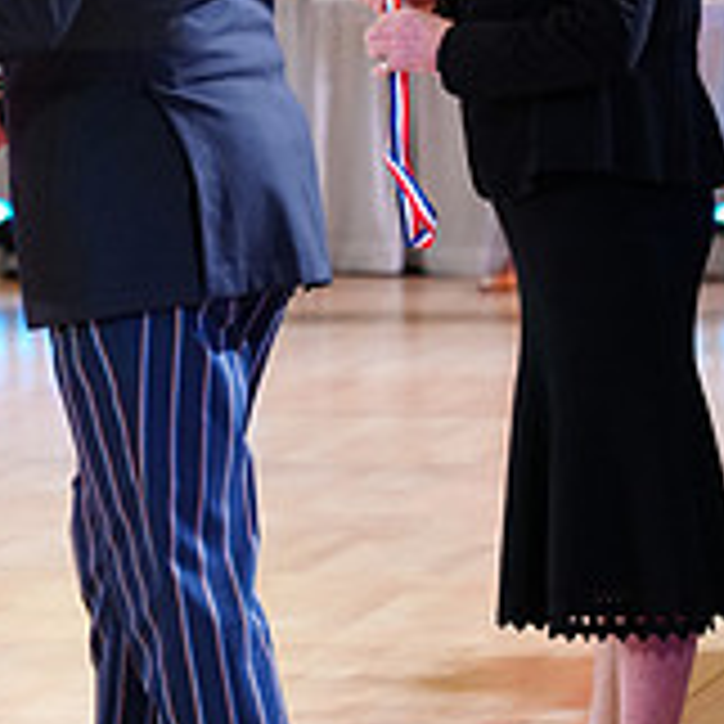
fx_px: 7596
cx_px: -306
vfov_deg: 5.4
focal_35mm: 321
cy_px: -70
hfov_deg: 5.4
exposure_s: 1/125
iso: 2000
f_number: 4
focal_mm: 105
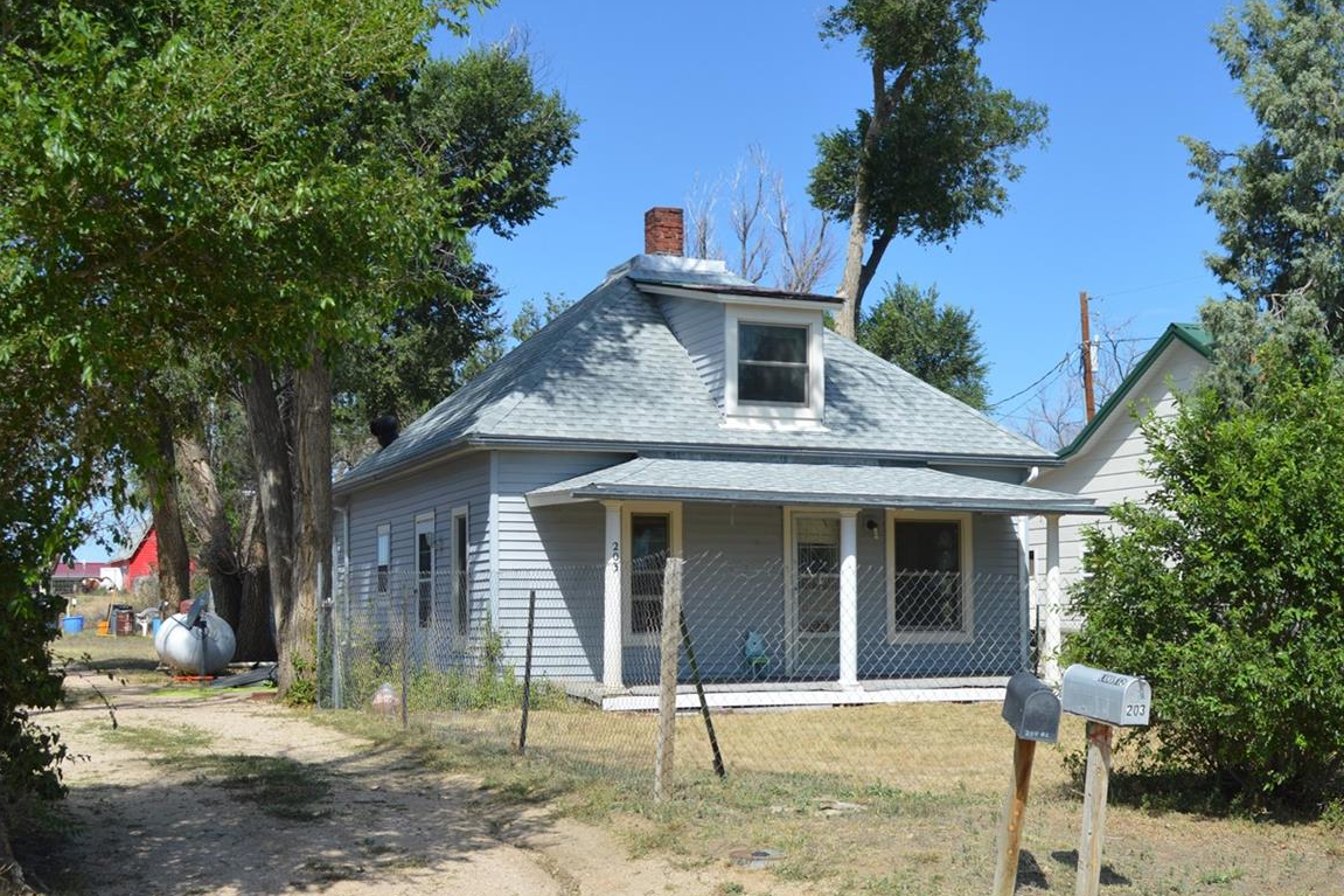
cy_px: 541
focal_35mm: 50
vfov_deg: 26.9
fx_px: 1866
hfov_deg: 39.5
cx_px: 765
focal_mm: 24
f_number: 8
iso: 100
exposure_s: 1/250
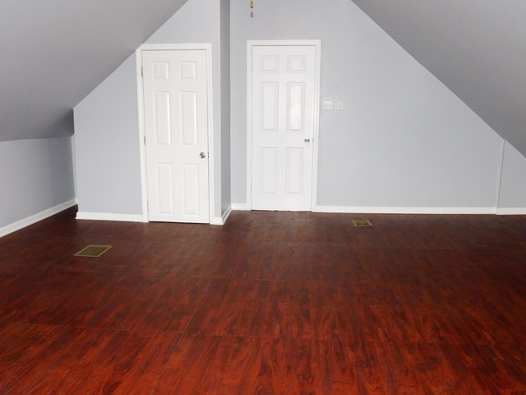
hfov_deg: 60.0
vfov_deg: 46.8
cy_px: 198
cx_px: 263
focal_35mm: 30
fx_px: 456
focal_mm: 5.3
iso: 200
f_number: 3.2
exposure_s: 1/30
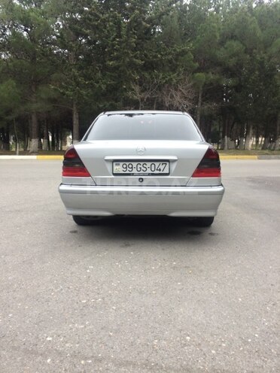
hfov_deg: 48.2
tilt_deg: -10.5
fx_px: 313
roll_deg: +0.9
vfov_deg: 61.7
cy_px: 186
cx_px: 140
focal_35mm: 29
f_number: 2.2
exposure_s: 1/100
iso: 40
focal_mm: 4.15
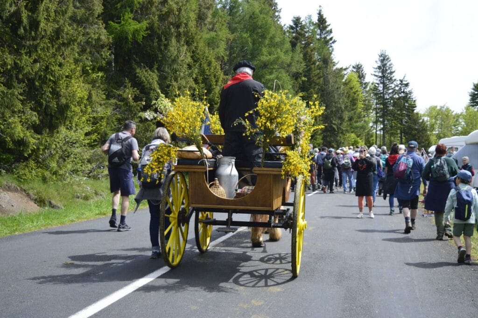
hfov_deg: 42.4
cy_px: 159
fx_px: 617
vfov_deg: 28.9
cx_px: 239
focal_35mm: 46
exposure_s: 1/320
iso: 100
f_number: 5
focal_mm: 31
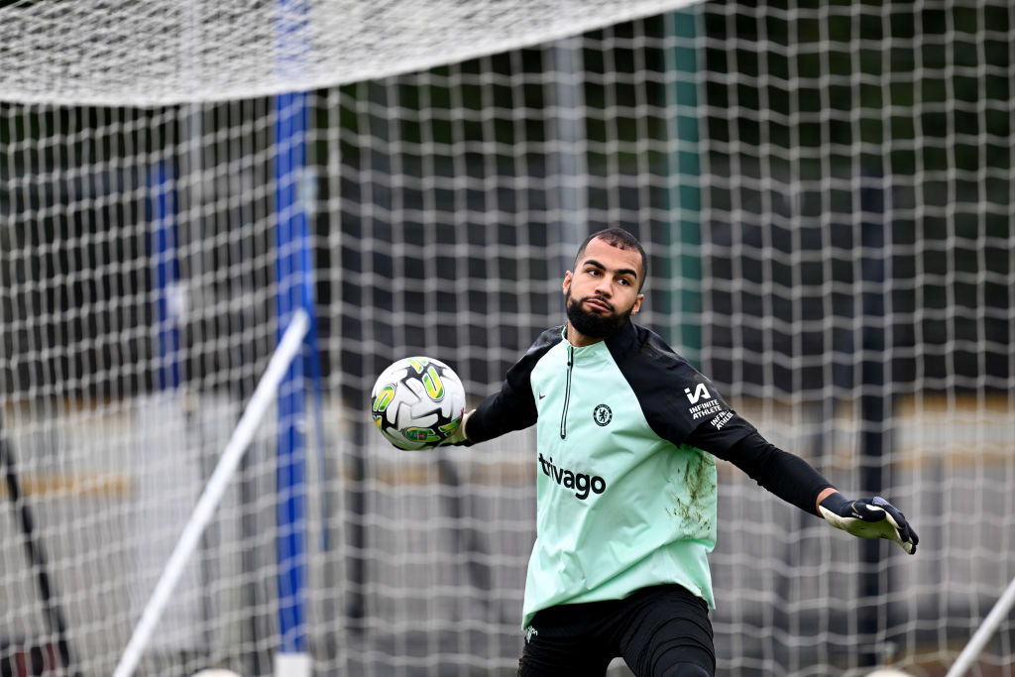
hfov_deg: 5.2
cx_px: 508
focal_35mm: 400
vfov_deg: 3.4
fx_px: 11279
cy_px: 338
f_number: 2.8
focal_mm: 400
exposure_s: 1/2500
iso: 800
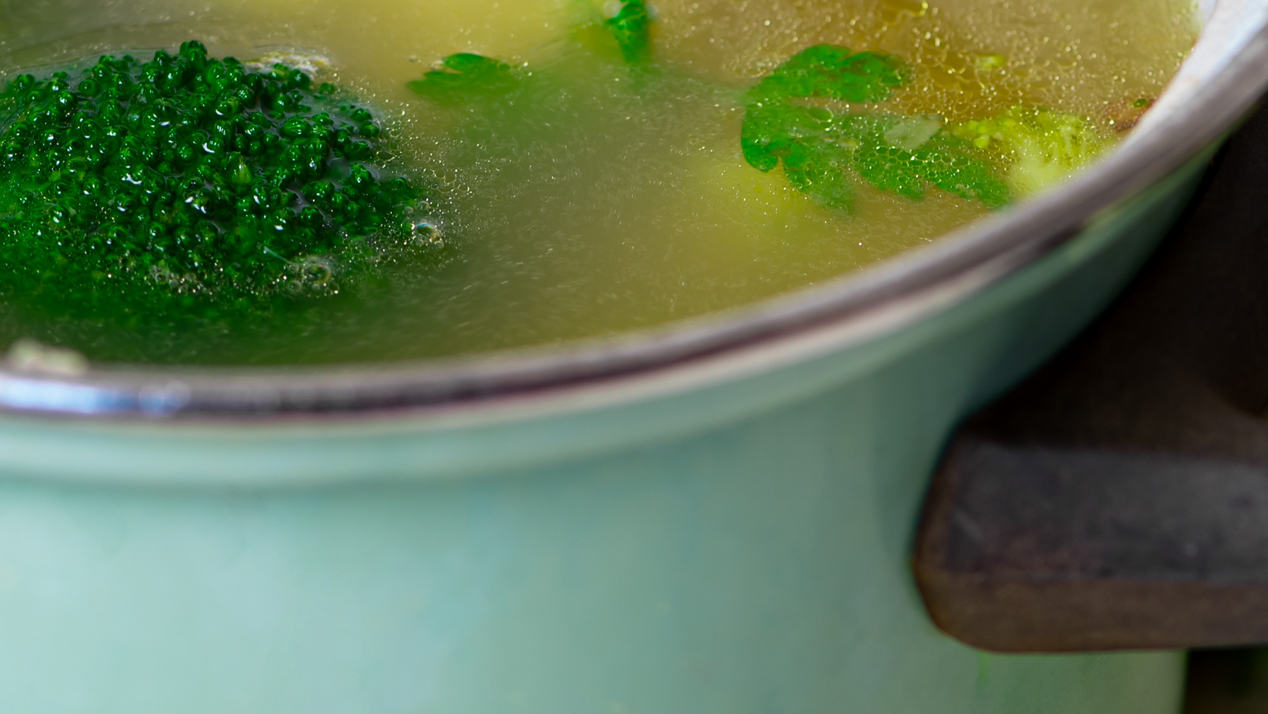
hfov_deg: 6.7
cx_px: 785
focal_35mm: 321
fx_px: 10793
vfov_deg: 3.8
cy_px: 300
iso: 50
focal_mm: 105
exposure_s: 1/5
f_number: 6.3
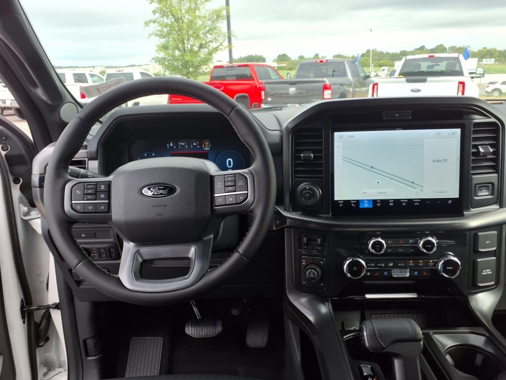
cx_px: 253
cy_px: 190
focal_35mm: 27
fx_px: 395
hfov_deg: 65.3
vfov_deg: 51.4
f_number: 1.9
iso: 40
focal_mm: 3.58
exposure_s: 1/233
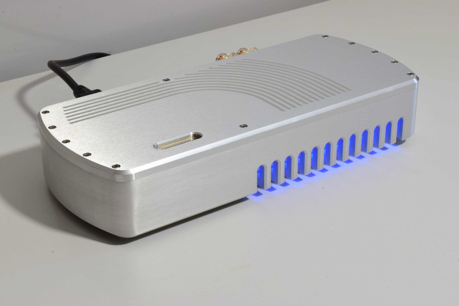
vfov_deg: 17.5
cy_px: 153
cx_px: 230
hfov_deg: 26.0
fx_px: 994
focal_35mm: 78
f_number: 25
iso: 100
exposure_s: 2
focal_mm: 52
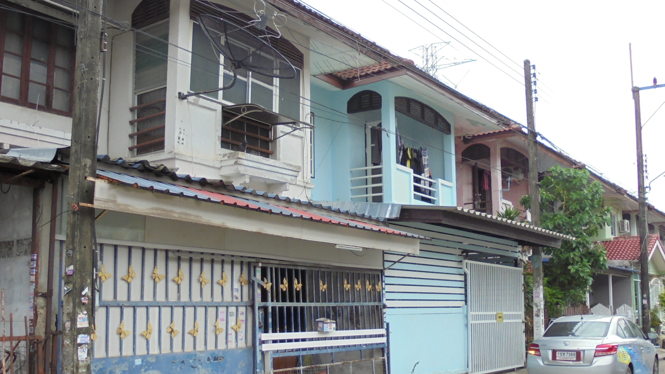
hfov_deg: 50.4
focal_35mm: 40
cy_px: 217
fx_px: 705
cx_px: 308
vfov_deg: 29.6
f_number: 3.5
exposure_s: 1/125
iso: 100
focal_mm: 4.6
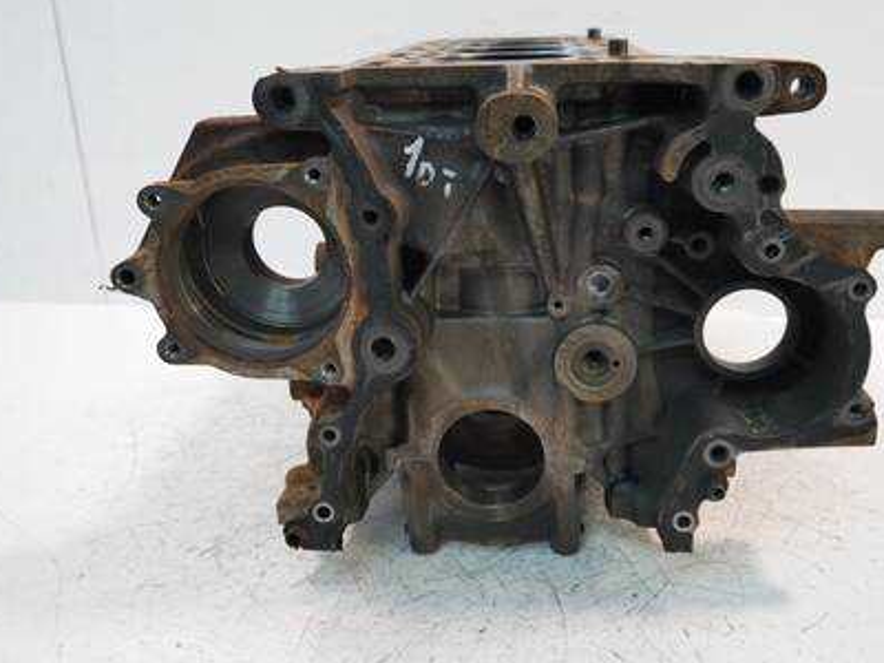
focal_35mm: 36
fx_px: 919
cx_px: 497
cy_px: 285
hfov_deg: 51.2
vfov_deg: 39.6
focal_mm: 15
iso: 1250
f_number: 3.5
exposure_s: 1/125
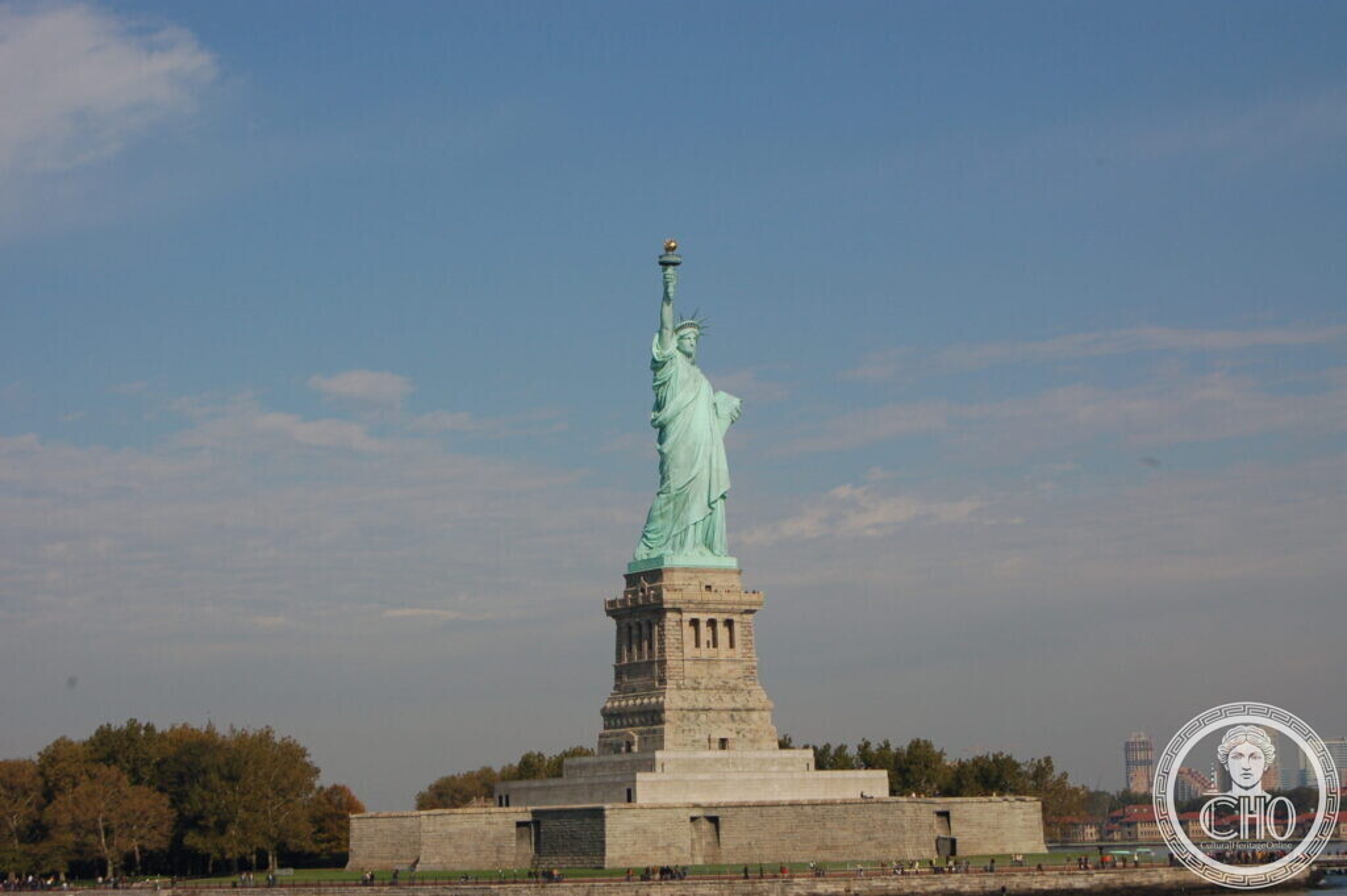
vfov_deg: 18.2
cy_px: 448
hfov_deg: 27.0
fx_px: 2804
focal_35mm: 75
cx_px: 674
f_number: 10
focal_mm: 50
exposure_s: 1/400
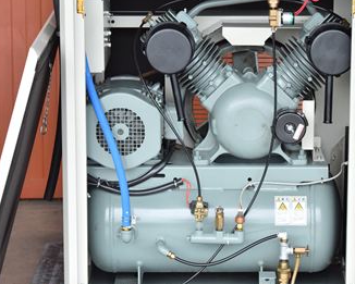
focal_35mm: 147
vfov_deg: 10.5
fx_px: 1545
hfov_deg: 13.1
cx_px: 210
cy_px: 134
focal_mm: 68
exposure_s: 1/1000
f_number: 6.3
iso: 1250
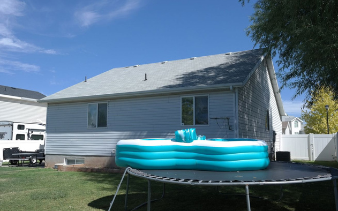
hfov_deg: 61.2
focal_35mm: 31
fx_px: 285
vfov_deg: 40.6
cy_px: 110
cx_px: 171
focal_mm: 20
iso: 100
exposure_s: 1/180
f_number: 6.3
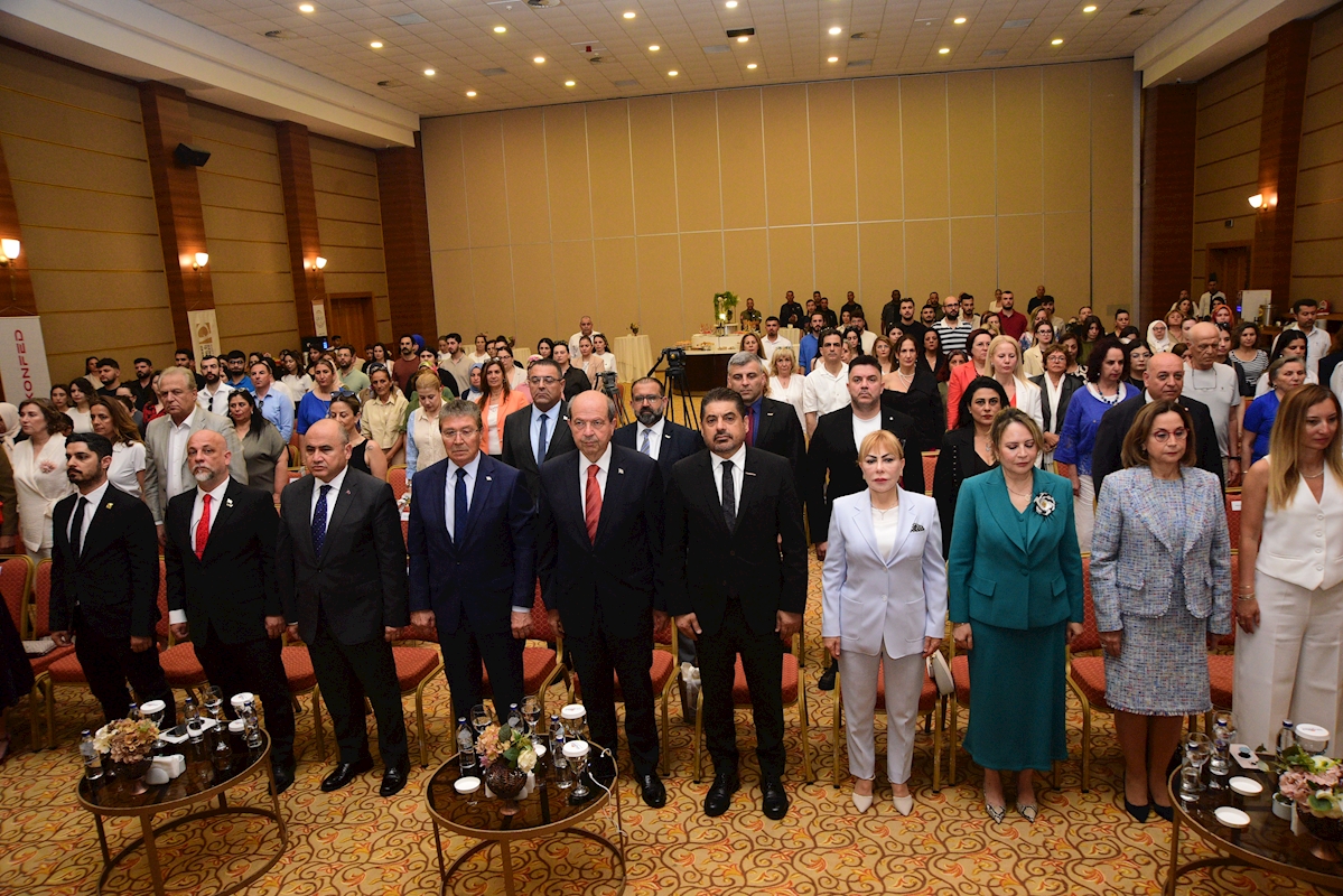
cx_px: 672
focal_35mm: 24
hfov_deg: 73.7
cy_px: 448
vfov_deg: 53.2
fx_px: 895
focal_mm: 24
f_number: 6.3
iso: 3200
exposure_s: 1/60
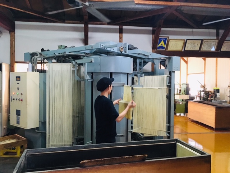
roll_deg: -0.7
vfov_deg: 48.2
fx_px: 193
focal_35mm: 29
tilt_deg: -2.5
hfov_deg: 61.7
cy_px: 86
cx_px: 115
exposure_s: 1/30
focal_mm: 4.15
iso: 200
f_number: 2.2
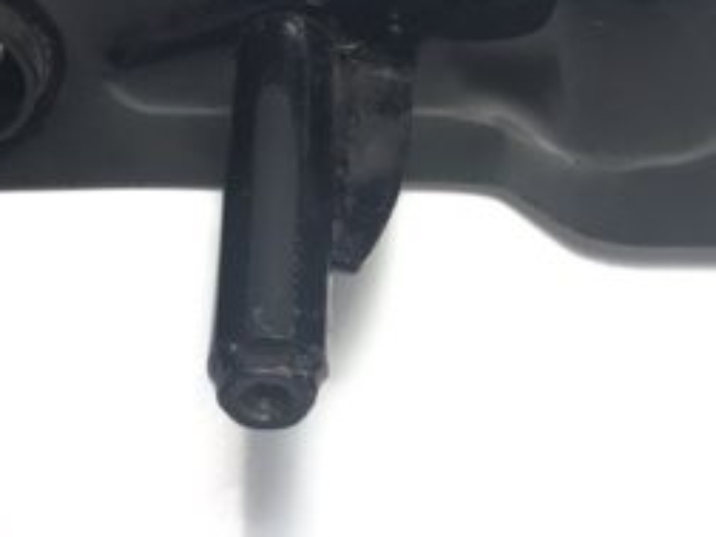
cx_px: 318
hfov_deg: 22.0
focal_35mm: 89
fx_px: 1841
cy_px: 105
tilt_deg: -64.9
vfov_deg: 16.5
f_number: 1.8
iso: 20
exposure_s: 1/60
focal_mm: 3.99
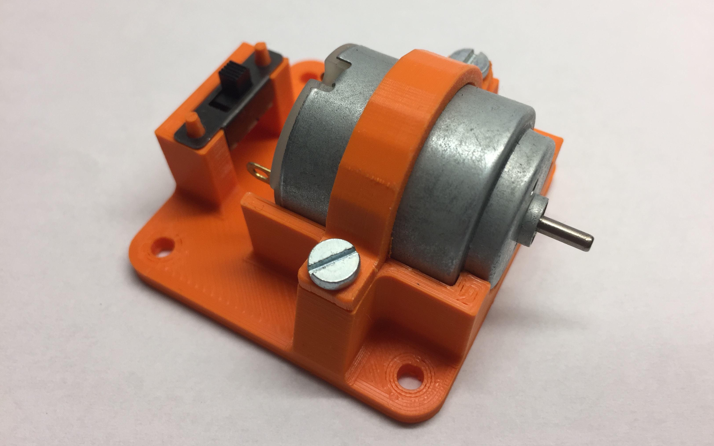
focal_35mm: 31
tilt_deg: -52.0
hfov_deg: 61.2
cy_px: 202
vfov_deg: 40.6
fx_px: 603
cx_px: 359
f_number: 2.2
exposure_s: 1/50
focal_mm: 4.15
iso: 40
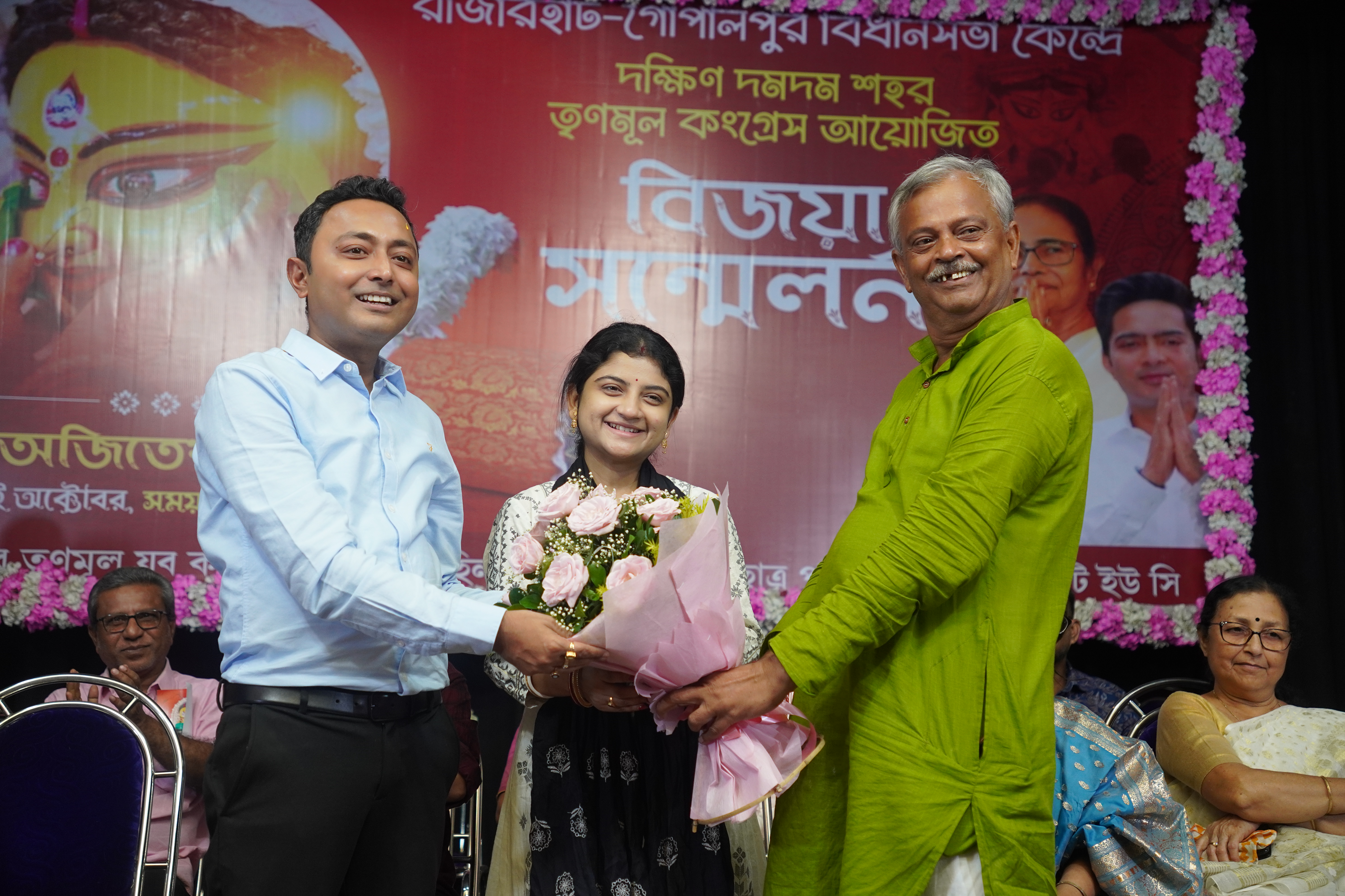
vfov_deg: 27.2
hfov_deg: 39.9
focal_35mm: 50
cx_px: 672
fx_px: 1855
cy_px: 448
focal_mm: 33.1
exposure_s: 1/200
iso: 640
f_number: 3.2
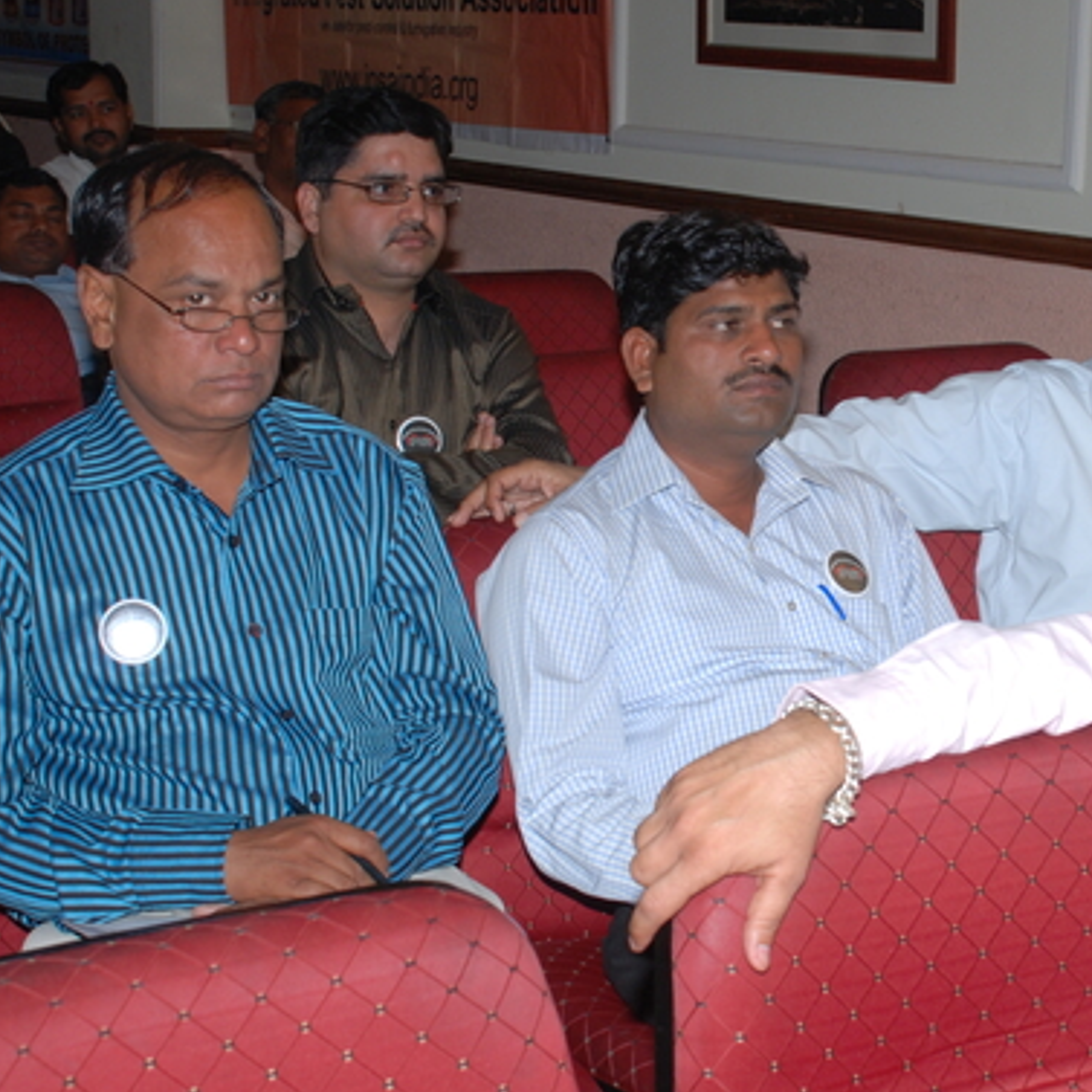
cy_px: 518
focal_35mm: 84
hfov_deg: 20.4
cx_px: 863
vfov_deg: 20.7
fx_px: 2994
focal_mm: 31
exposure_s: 1/125
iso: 200
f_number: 9
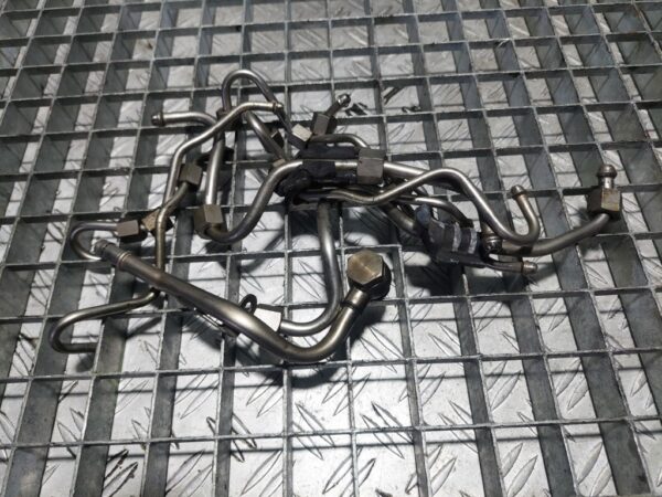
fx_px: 478
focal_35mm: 25
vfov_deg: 54.9
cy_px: 248
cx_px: 331
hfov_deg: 69.4
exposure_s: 1/100
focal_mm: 5.23
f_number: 1.8
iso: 50
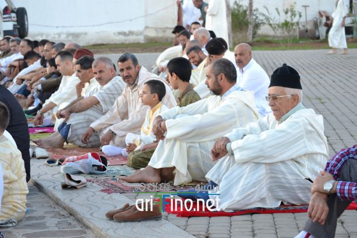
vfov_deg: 11.4
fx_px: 1189
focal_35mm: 120
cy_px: 119
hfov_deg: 17.1
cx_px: 178
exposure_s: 1/125
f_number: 5.6
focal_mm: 80
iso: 250
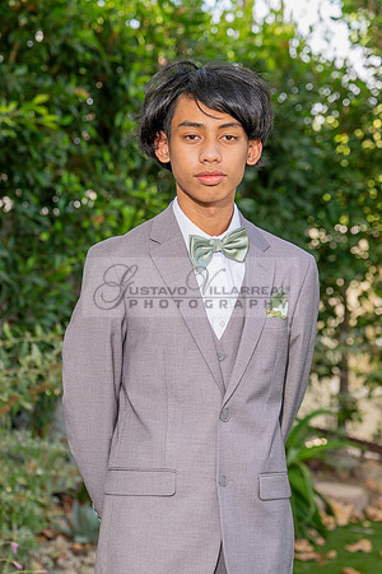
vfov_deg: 19.5
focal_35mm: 105
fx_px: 1671
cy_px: 287
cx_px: 118
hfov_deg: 13.0
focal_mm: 70
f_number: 4
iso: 200
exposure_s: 1/200
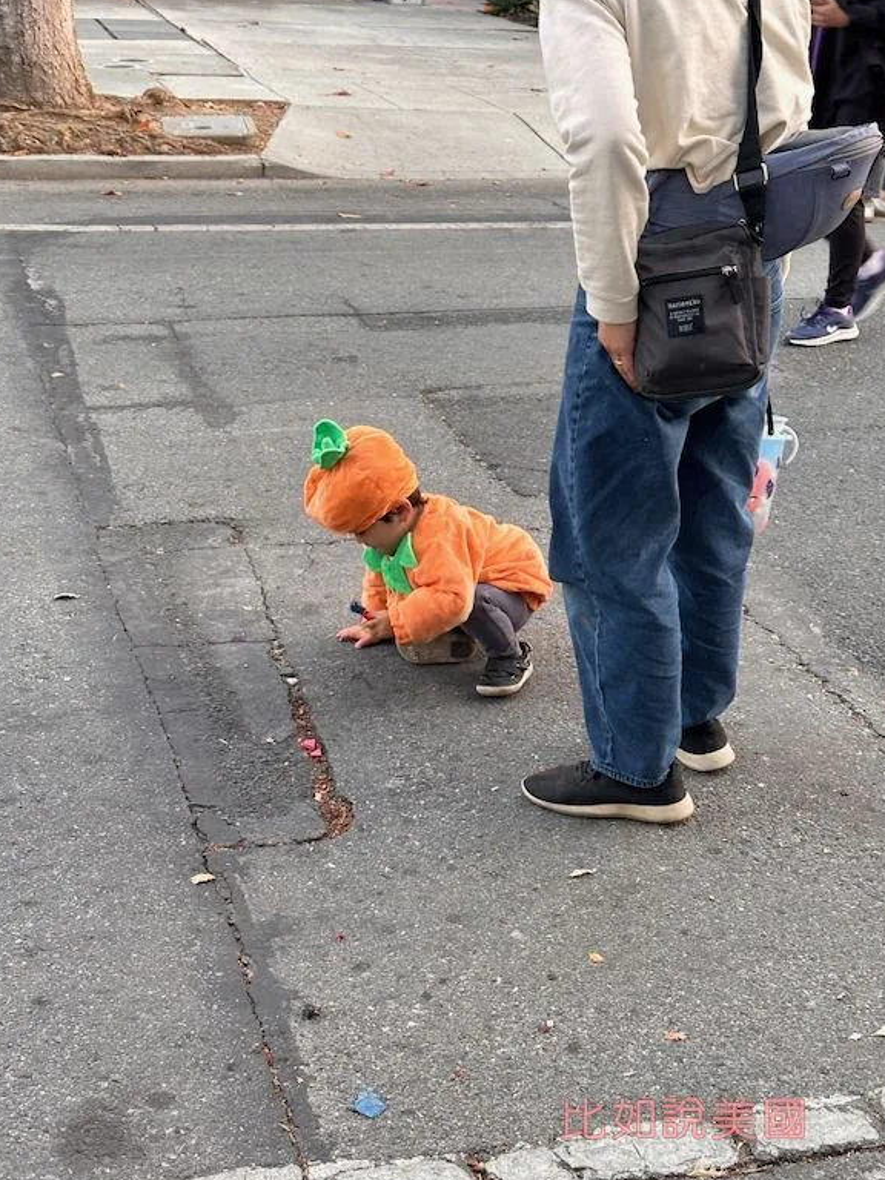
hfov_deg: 29.1
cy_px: 585
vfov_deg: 38.2
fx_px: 1704
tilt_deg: -24.0
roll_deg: -4.0
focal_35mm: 50
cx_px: 453
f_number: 1.78
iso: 125
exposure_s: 1/60
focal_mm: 6.86
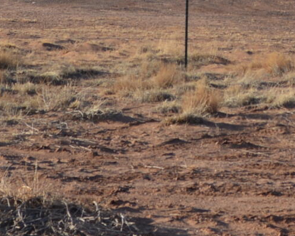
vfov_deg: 7.1
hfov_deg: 9.0
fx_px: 1868
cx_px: 287
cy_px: -159
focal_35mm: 214
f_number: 8
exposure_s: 1/250
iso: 100
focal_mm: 38
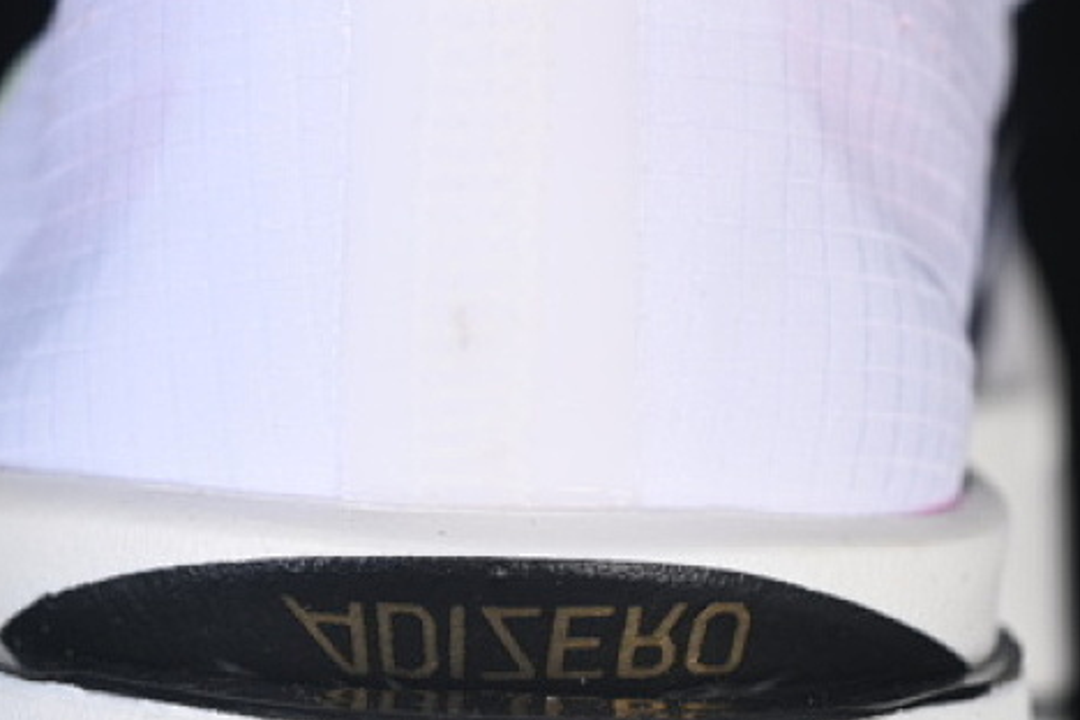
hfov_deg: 11.9
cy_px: 312
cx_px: 457
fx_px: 5190
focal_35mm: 173
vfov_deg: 7.9
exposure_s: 1/80
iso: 160
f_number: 7.1
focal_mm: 50
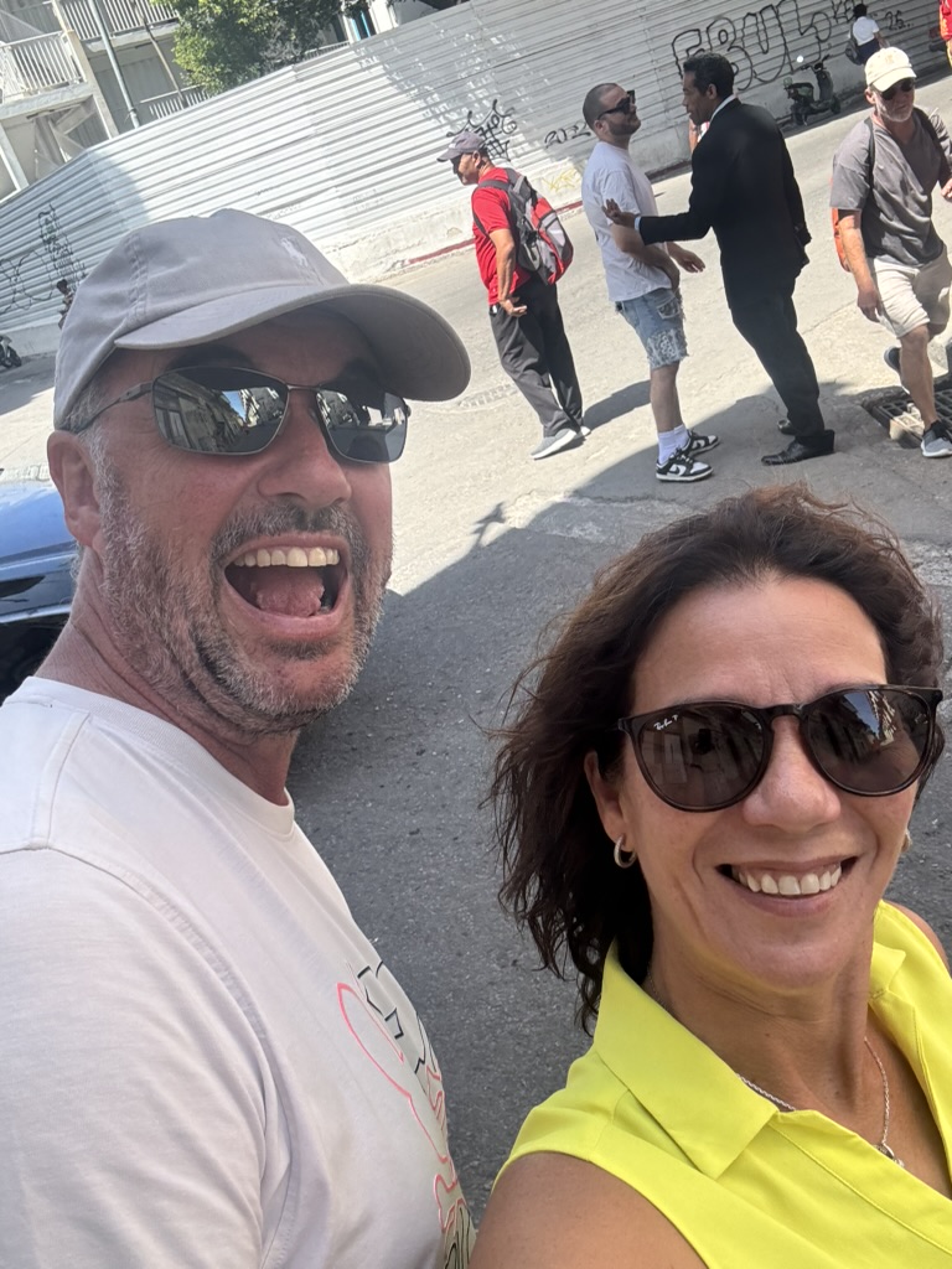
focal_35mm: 30
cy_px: 634
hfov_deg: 46.8
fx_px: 1100
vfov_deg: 60.0
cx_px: 476
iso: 25
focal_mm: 2.69
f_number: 1.9
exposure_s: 1/214
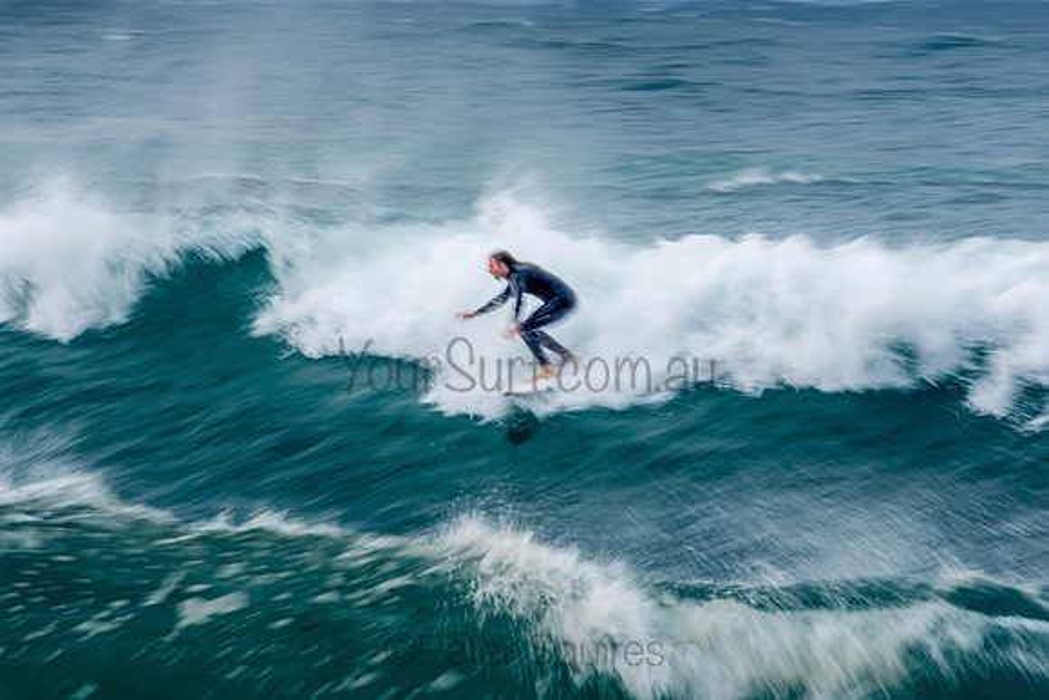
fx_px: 20984
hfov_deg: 2.9
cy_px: 350
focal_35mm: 720
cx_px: 524
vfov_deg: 1.9
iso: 100
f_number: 22
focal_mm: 480
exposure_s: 1/25
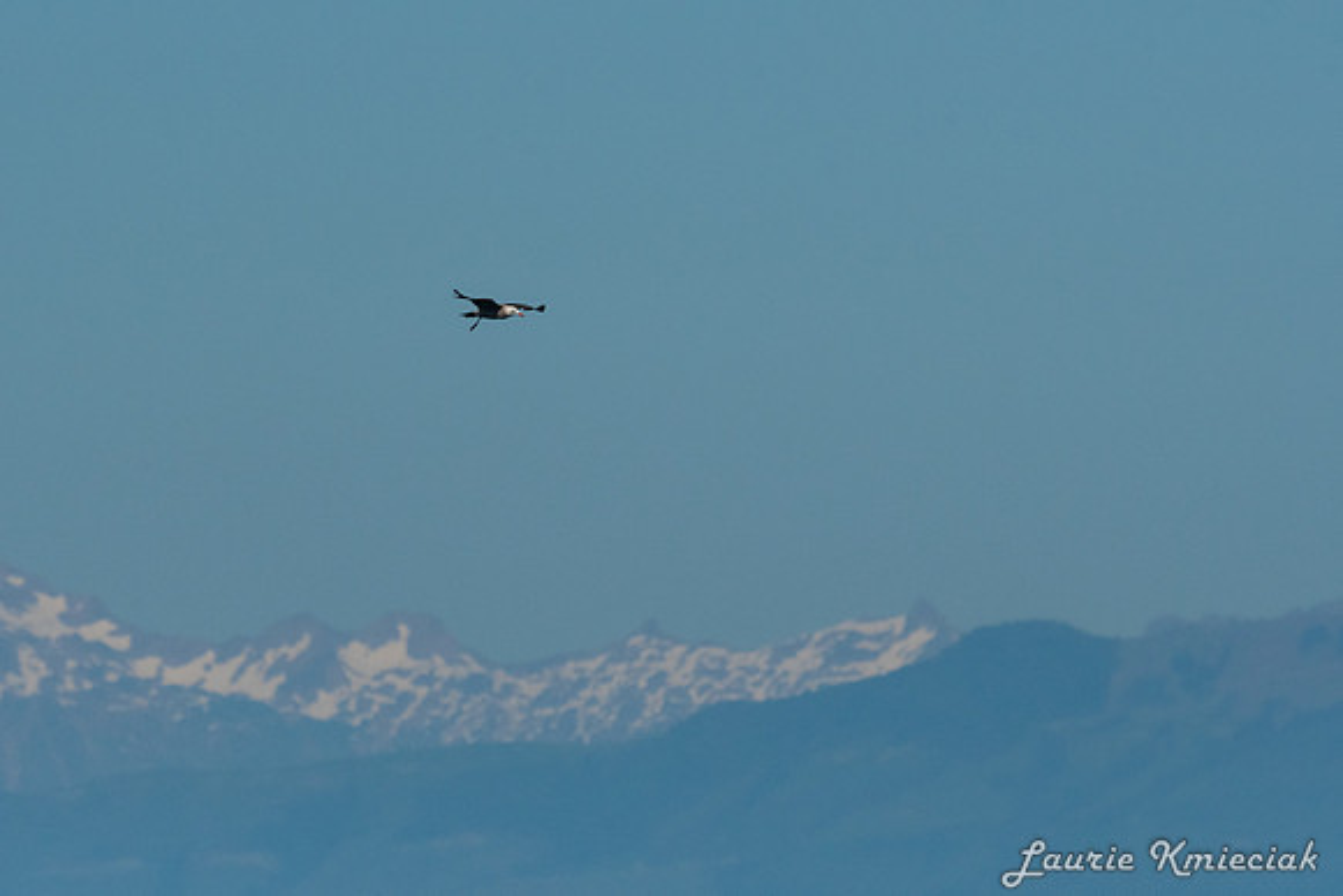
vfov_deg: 1.6
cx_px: 636
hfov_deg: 2.4
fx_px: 31488
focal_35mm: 844
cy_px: 413
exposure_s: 1/4000
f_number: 11
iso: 900
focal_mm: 500
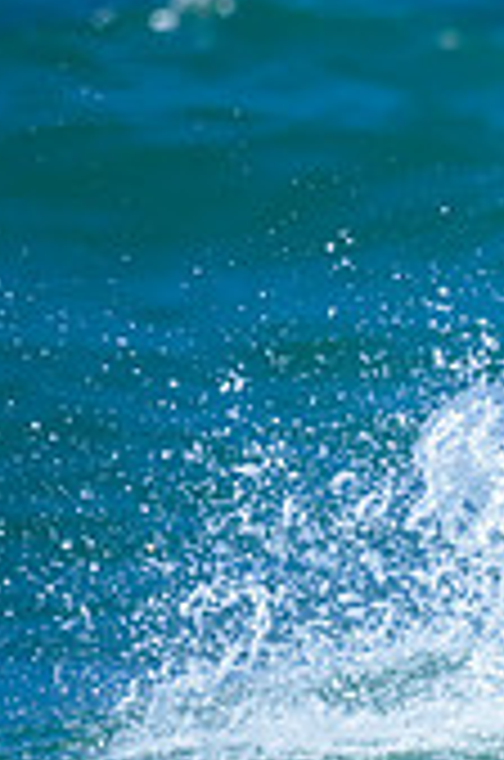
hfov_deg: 0.4
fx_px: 79722
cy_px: 702
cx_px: 1339
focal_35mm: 3781
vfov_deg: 0.5
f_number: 6.3
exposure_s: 1/2000
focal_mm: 800
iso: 360
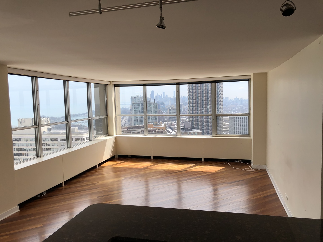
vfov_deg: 49.7
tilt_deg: -2.7
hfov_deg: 63.4
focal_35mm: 28
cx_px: 162
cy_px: 121
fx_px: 261
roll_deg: +2.2
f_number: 1.8
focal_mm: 4
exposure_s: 1/1091
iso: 20
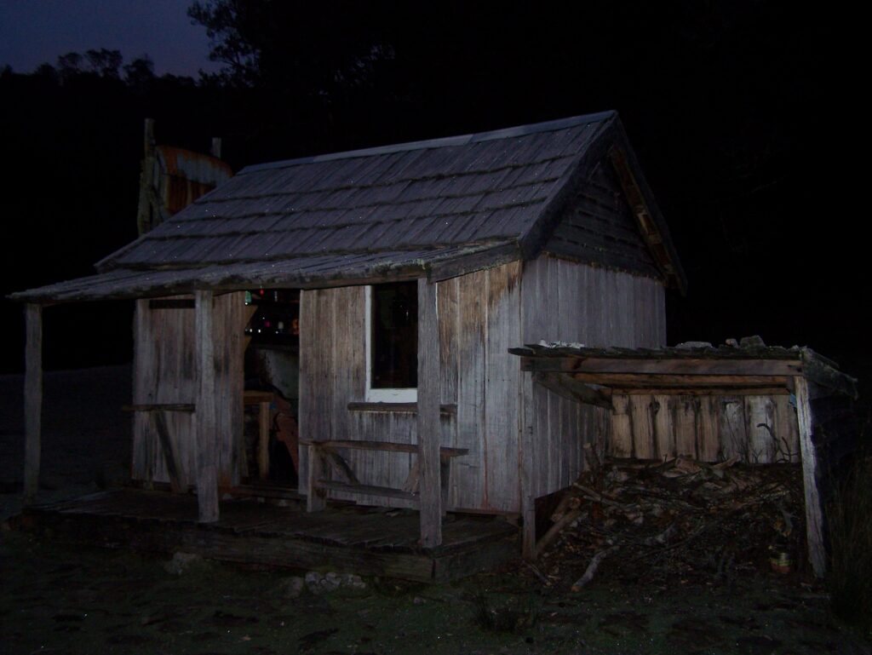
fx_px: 958
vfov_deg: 37.8
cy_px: 328
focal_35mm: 38
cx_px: 436
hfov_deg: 49.0
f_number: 2.8
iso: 160
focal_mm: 6.3
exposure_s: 1/60
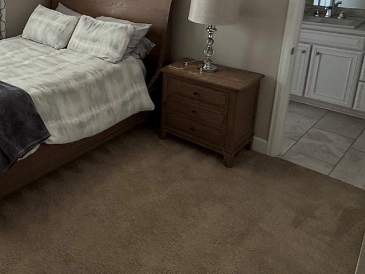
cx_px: -1
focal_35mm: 34
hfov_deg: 45.4
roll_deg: +3.0
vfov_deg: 39.2
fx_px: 358
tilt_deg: -14.3
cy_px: 34
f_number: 2.2
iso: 64
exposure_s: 1/122
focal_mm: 2.22
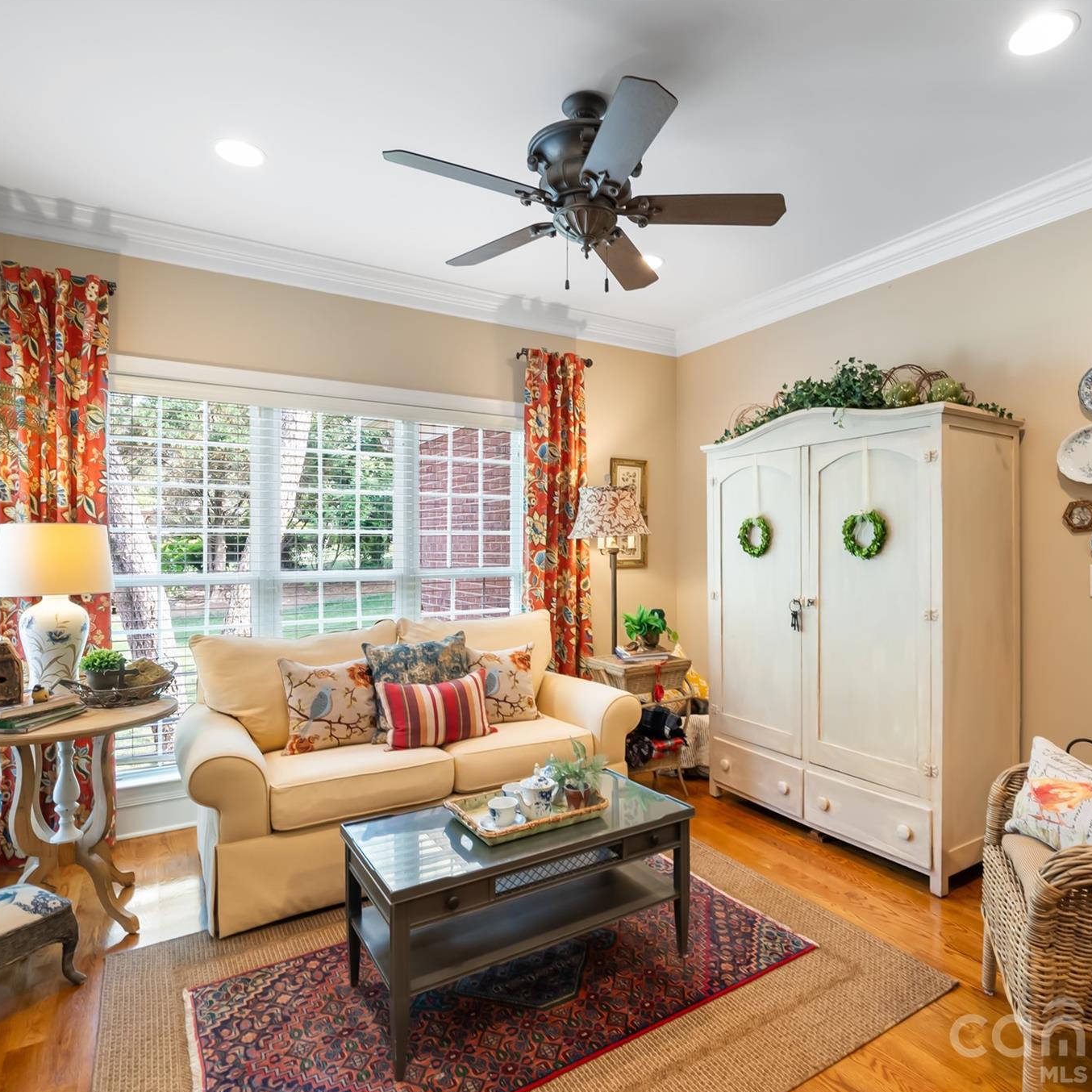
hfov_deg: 80.4
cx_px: 610
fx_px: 642
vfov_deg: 80.7
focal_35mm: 18
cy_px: 546
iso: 100
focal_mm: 14
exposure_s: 2.5
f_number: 9
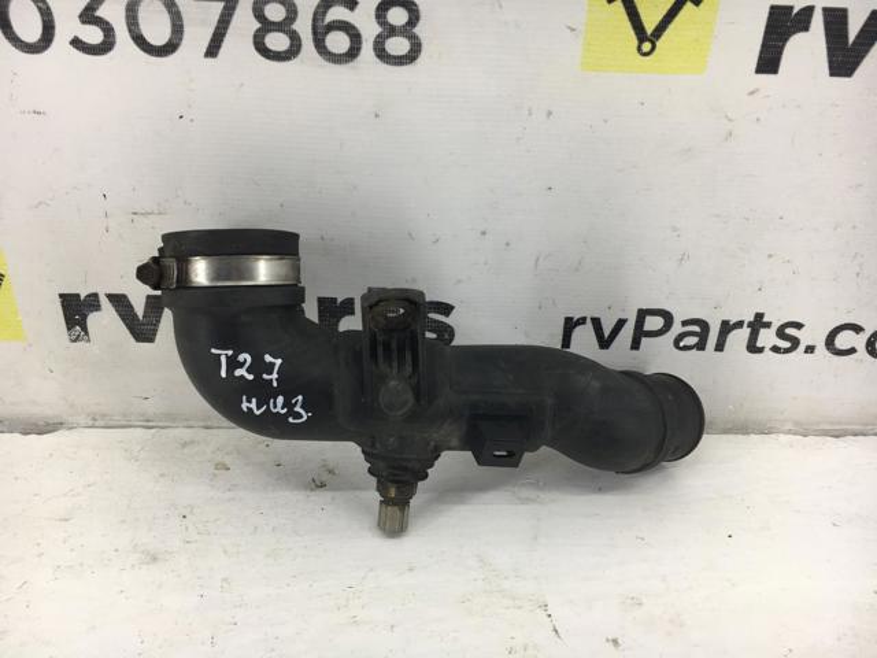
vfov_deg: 48.2
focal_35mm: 29
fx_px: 735
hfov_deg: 61.7
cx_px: 438
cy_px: 329
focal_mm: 4.15
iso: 25
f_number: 2.2
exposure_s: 1/50
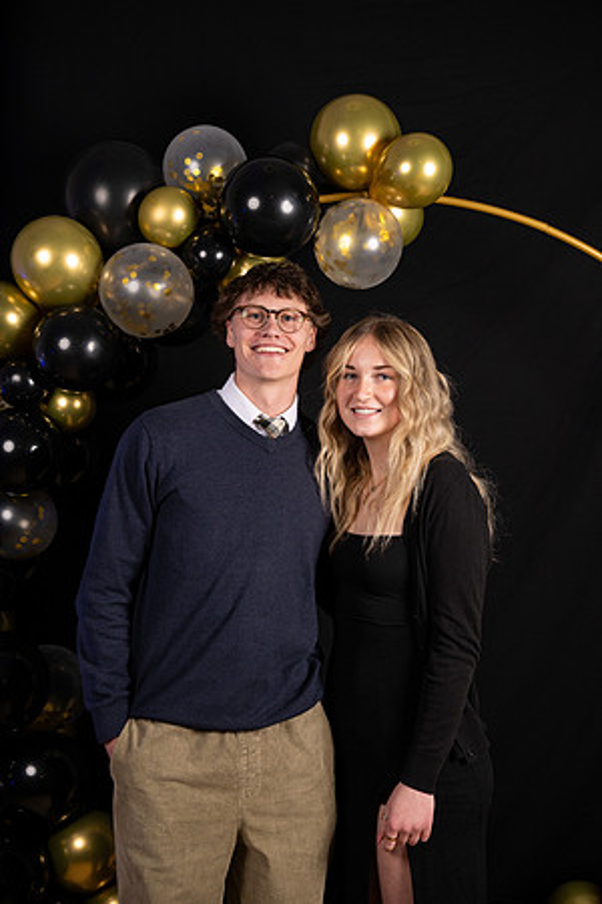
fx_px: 1204
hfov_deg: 28.1
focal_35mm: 48
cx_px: 301
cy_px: 452
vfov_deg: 41.1
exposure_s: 1/250
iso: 320
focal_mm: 48
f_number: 4.5
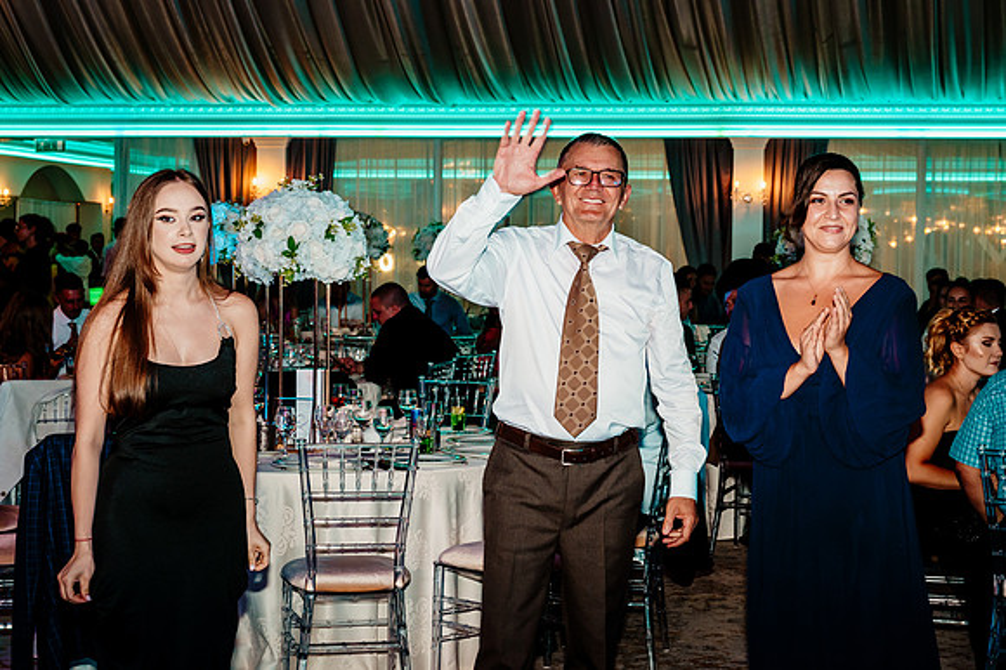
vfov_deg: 22.4
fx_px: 1689
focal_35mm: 60
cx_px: 569
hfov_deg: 33.1
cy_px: 322
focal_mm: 49
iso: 1600
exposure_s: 1/30
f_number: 7.1
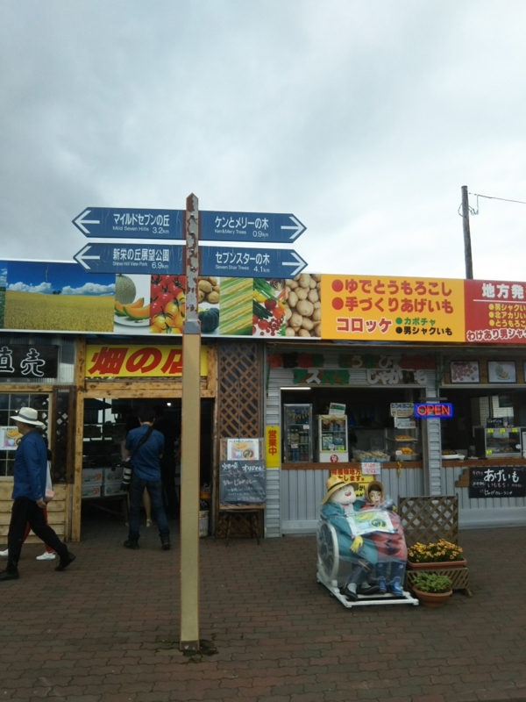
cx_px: 263
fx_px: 608
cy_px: 351
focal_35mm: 30
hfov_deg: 46.8
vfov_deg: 60.0
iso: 25
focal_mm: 4
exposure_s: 1/394
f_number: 2.2
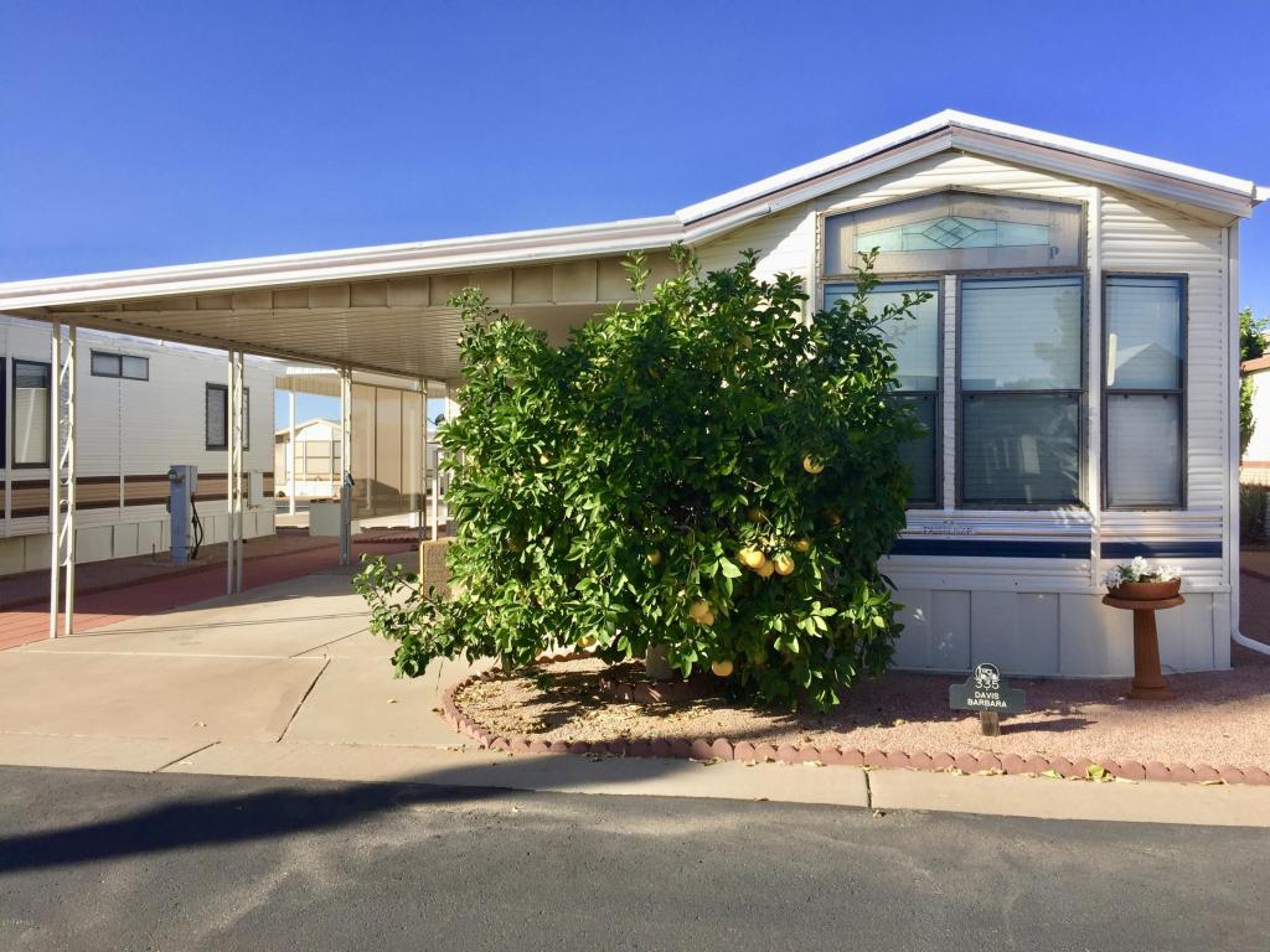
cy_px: 476
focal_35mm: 29
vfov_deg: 48.2
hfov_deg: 61.7
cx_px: 635
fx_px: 1064
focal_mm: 4.15
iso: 32
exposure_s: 1/1236
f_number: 2.2
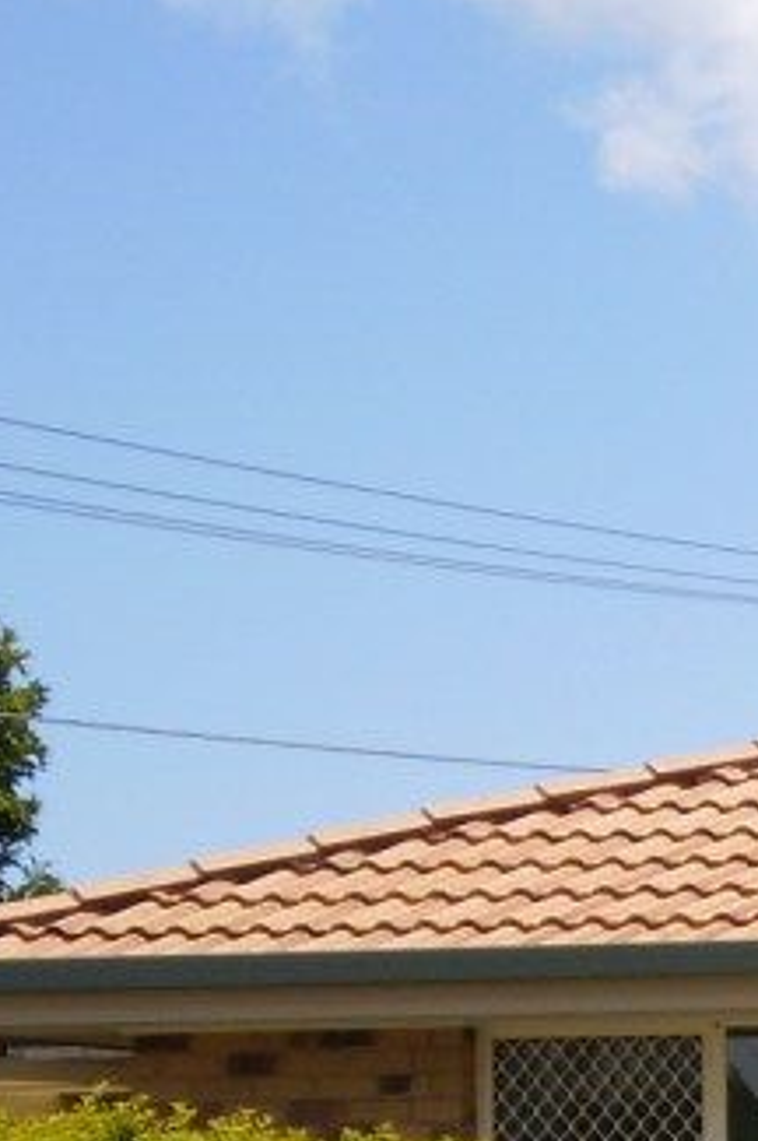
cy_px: 1317
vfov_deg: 9.7
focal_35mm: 210
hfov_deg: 6.4
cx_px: 1474
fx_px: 6646
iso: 64
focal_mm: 11.3
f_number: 4.4
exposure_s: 1/1000
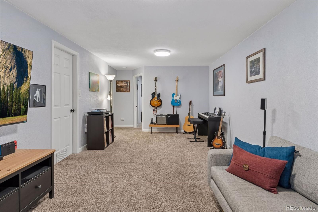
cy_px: 106
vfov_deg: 59.5
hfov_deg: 81.2
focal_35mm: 21
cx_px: 159
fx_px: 185
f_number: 9
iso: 400
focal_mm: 21
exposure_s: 1/5
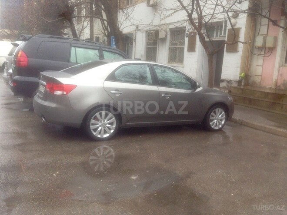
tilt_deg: -7.8
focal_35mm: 33
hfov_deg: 55.4
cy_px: 108
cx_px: 144
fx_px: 274
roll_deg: -3.1
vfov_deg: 42.9
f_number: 2.4
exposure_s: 1/60
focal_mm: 4.12
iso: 50
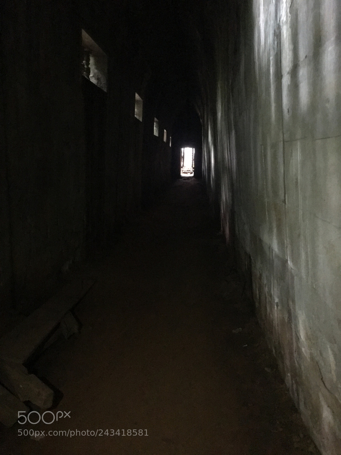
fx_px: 381
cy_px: 228
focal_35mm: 29
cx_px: 170
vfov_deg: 61.7
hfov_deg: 48.2
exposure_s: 1/4
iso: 1250
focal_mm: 4.15
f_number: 2.2
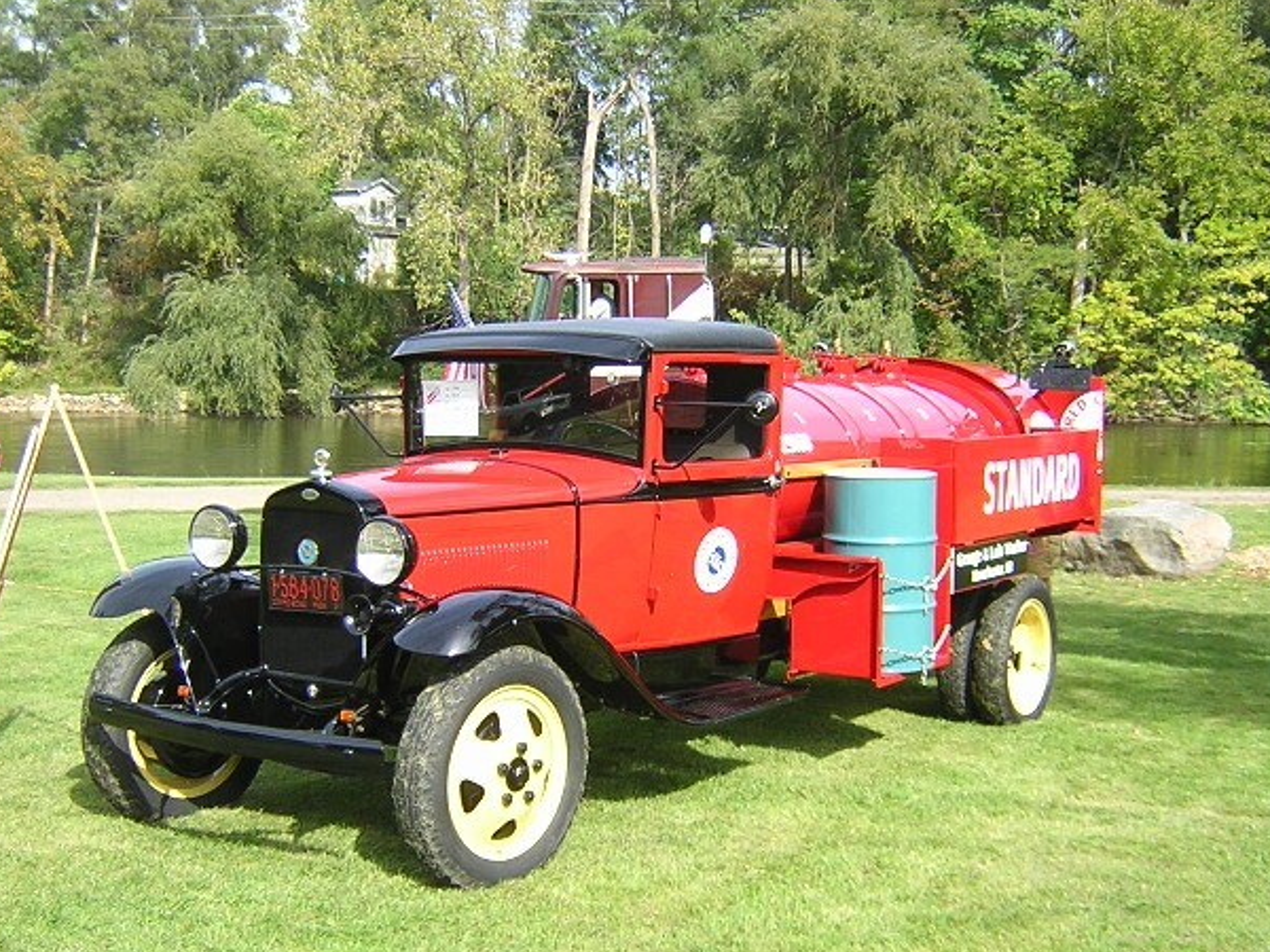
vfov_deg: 30.3
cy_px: 480
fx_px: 1761
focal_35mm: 48
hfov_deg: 39.7
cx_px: 616
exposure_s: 1/354
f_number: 2.6
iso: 100
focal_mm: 4.7
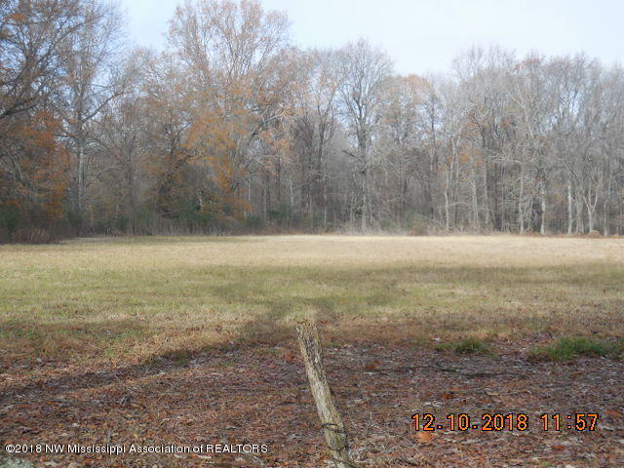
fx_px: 1190
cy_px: 234
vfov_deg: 22.3
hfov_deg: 29.4
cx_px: 312
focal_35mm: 66
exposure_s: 1/500
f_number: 4.2
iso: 125
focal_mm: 10.9
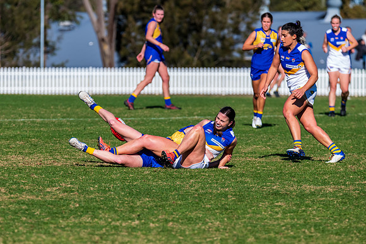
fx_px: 4071
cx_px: 160
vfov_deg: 3.4
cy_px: 134
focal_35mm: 400
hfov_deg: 5.1
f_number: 9
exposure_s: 1/2000
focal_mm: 350
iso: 800
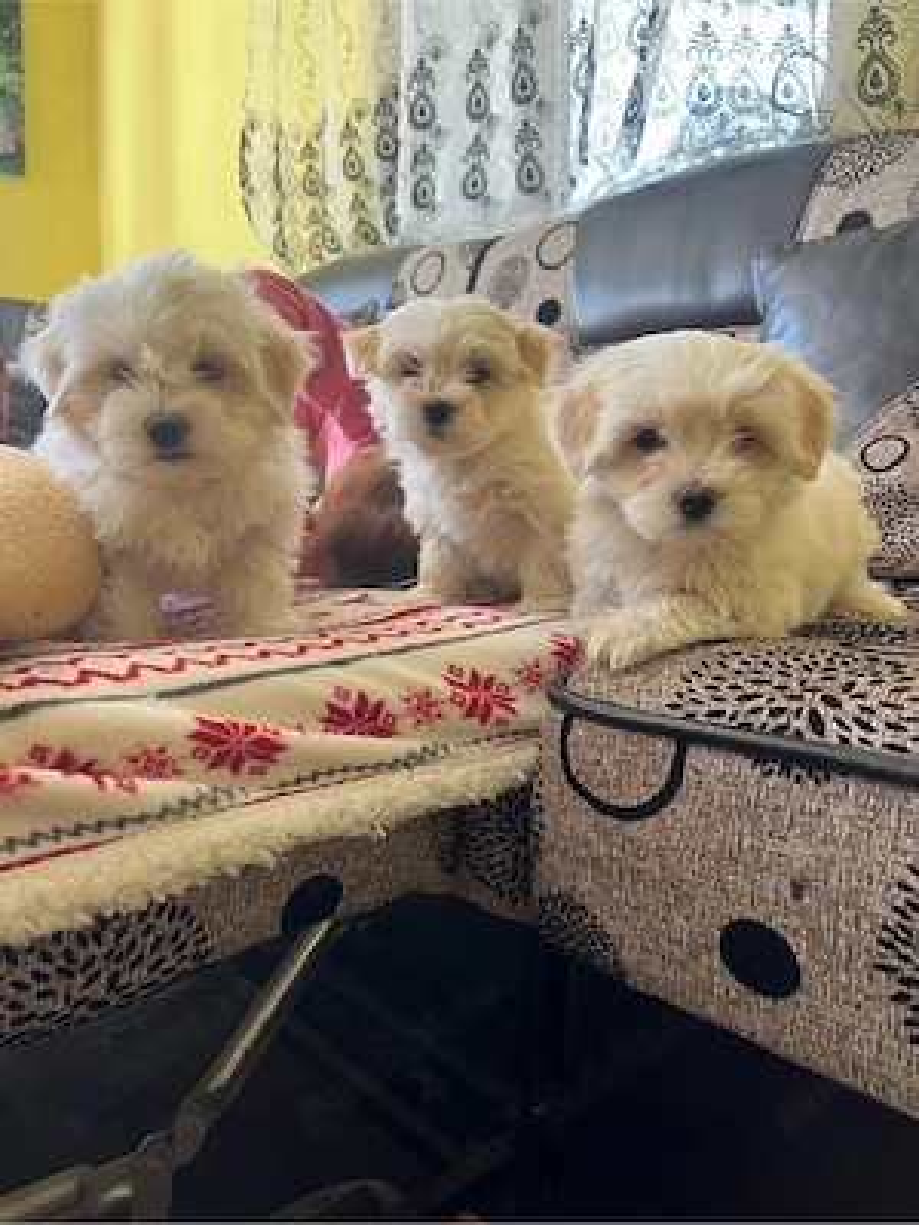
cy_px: 612
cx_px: 460
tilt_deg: -8.5
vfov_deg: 67.3
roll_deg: -0.9
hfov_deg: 53.1
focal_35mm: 26
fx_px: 920
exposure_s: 1/68
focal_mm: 5.7
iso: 125
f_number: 1.5
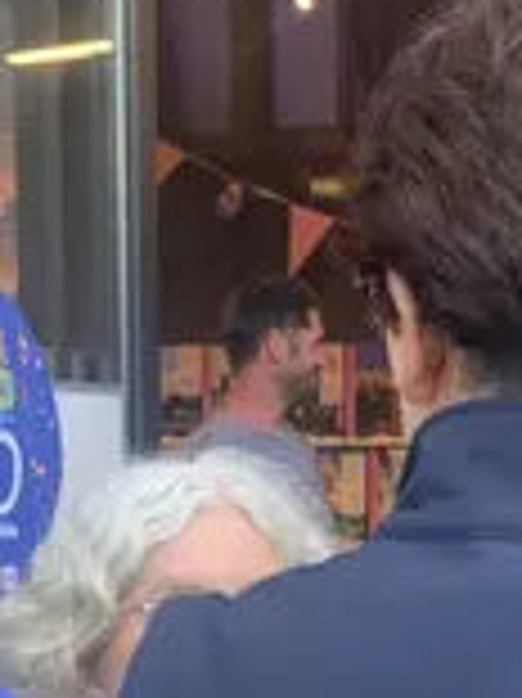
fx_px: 2336
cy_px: 673
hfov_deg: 12.8
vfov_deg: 16.7
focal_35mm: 116
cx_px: 259
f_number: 2.4
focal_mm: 6
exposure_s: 1/60
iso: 320
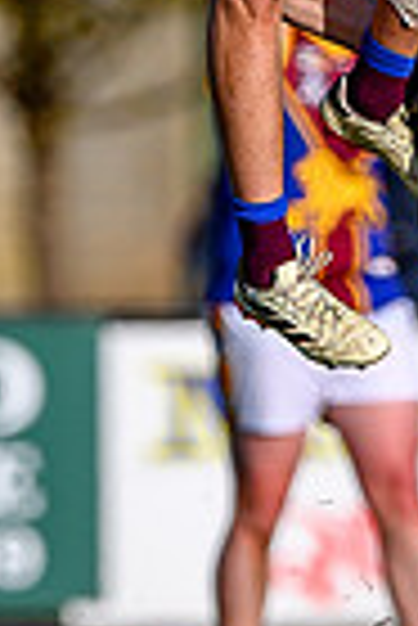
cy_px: -334
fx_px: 57571
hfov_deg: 0.4
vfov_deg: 0.6
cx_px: 350
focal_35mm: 3314
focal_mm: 500
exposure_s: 1/2500
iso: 140
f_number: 4
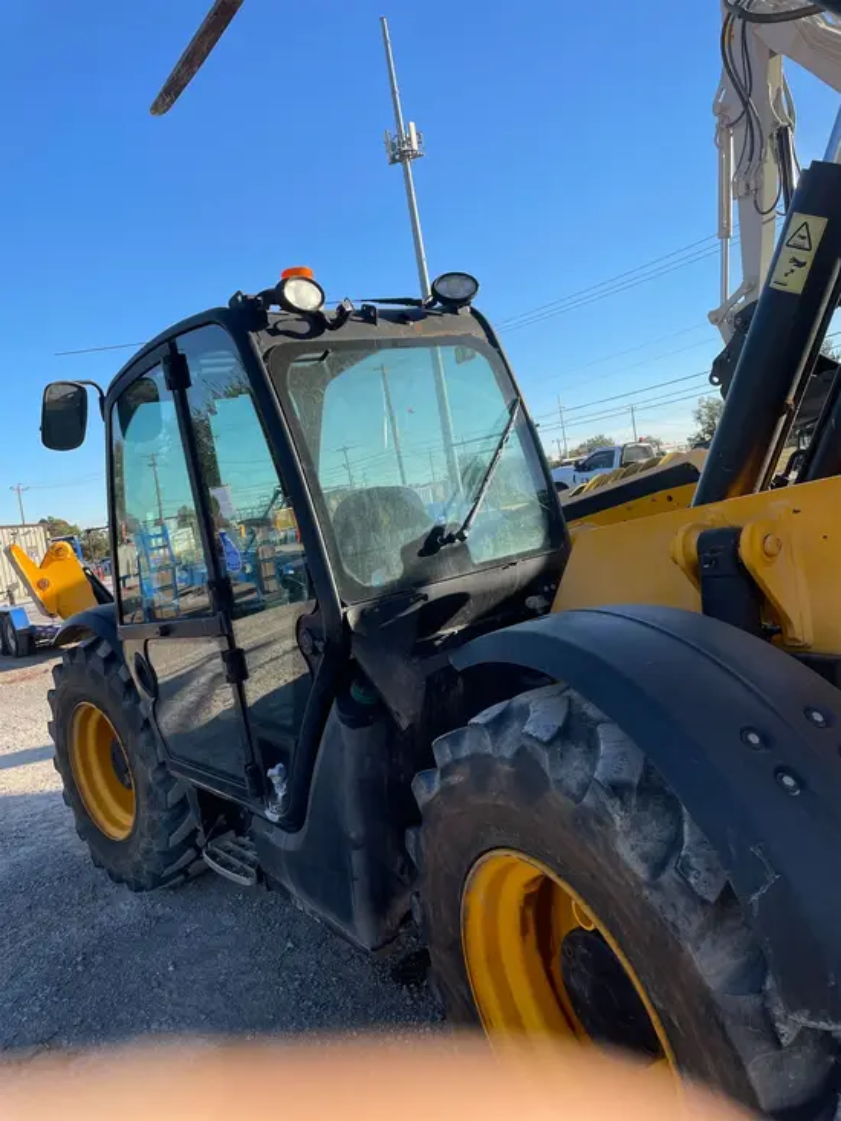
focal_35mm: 26
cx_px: 420
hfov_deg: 53.1
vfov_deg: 67.3
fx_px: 842
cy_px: 560
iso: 50
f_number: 1.6
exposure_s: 1/1984
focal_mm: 4.2
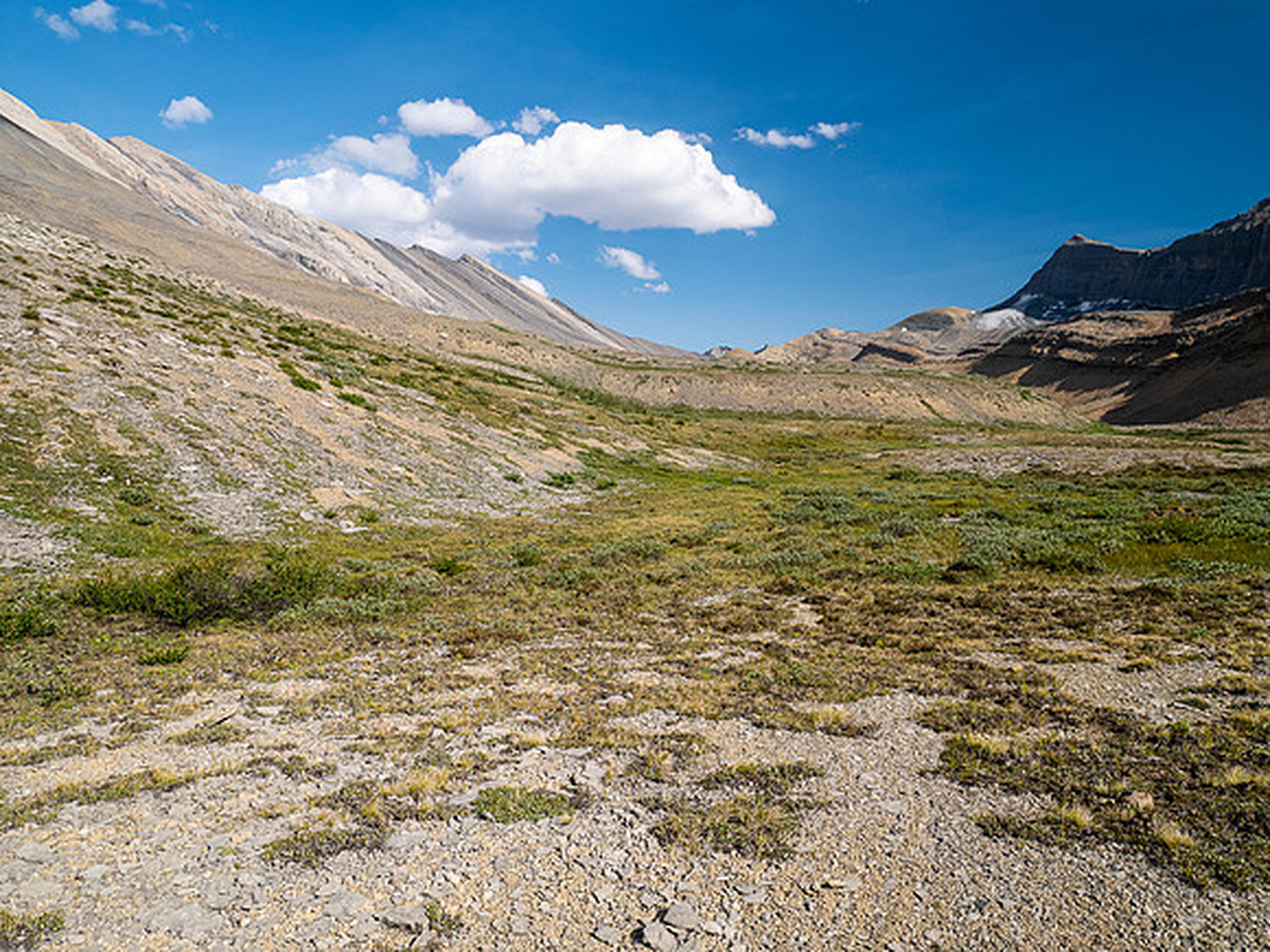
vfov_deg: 56.8
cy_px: 476
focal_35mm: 24
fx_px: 881
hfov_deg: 71.6
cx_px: 635
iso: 200
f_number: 8
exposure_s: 1/250
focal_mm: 12
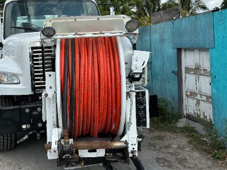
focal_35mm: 38
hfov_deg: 48.1
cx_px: 74
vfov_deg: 37.4
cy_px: 58
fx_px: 249
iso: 80
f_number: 1.78
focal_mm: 6.86
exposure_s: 1/2469
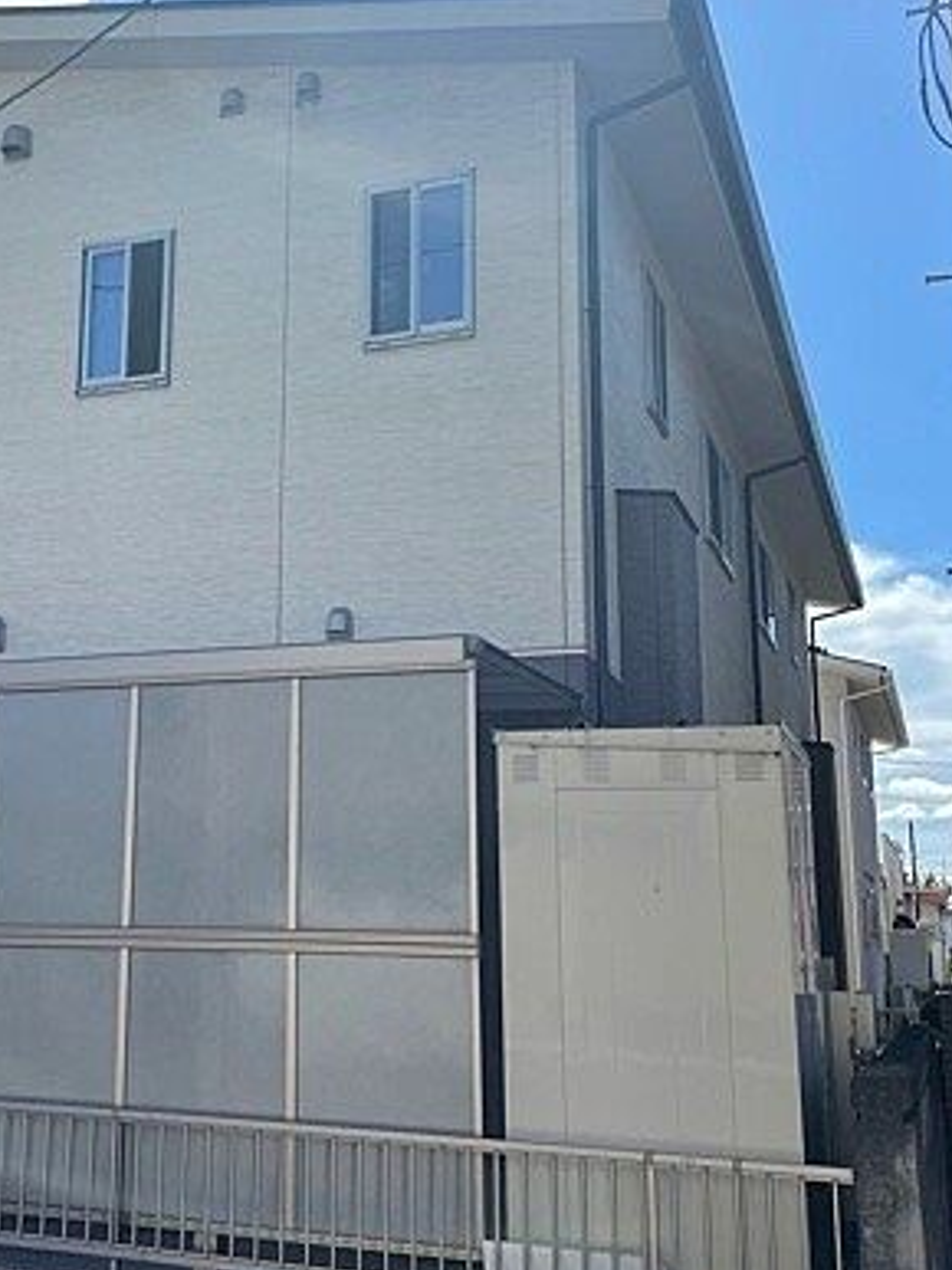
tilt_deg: +12.7
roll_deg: -1.1
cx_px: 243
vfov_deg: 43.8
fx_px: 1578
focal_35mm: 43
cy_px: 574
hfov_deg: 33.0
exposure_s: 1/3610
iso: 32
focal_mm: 4.2
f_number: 1.6
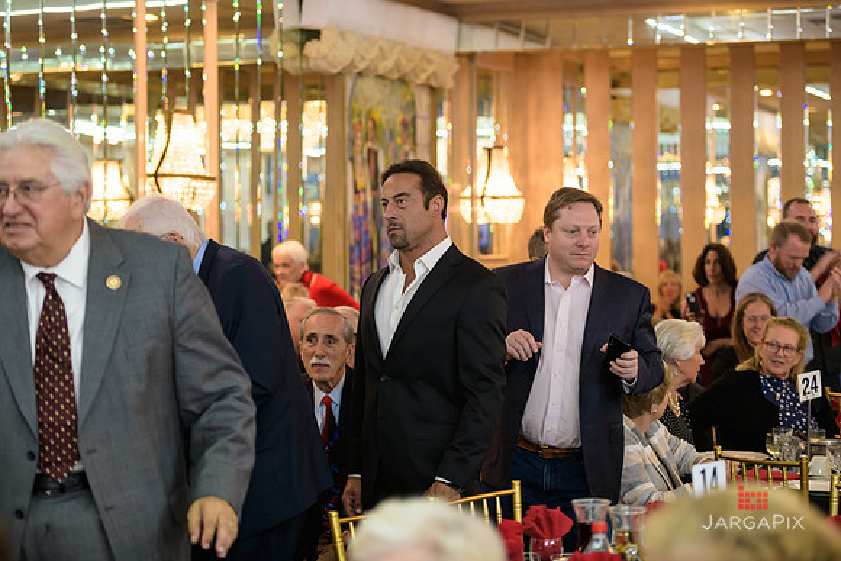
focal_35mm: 80
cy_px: 280
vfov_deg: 17.1
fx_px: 1869
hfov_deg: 25.4
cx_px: 420
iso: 1000
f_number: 3.2
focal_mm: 80
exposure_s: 1/125
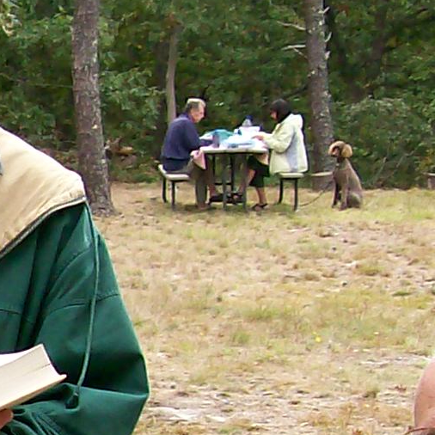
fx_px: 2545
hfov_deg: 9.1
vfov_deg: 9.7
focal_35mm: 179
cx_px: -487
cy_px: 468
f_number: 2.7
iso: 80
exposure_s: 1/297
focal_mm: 6
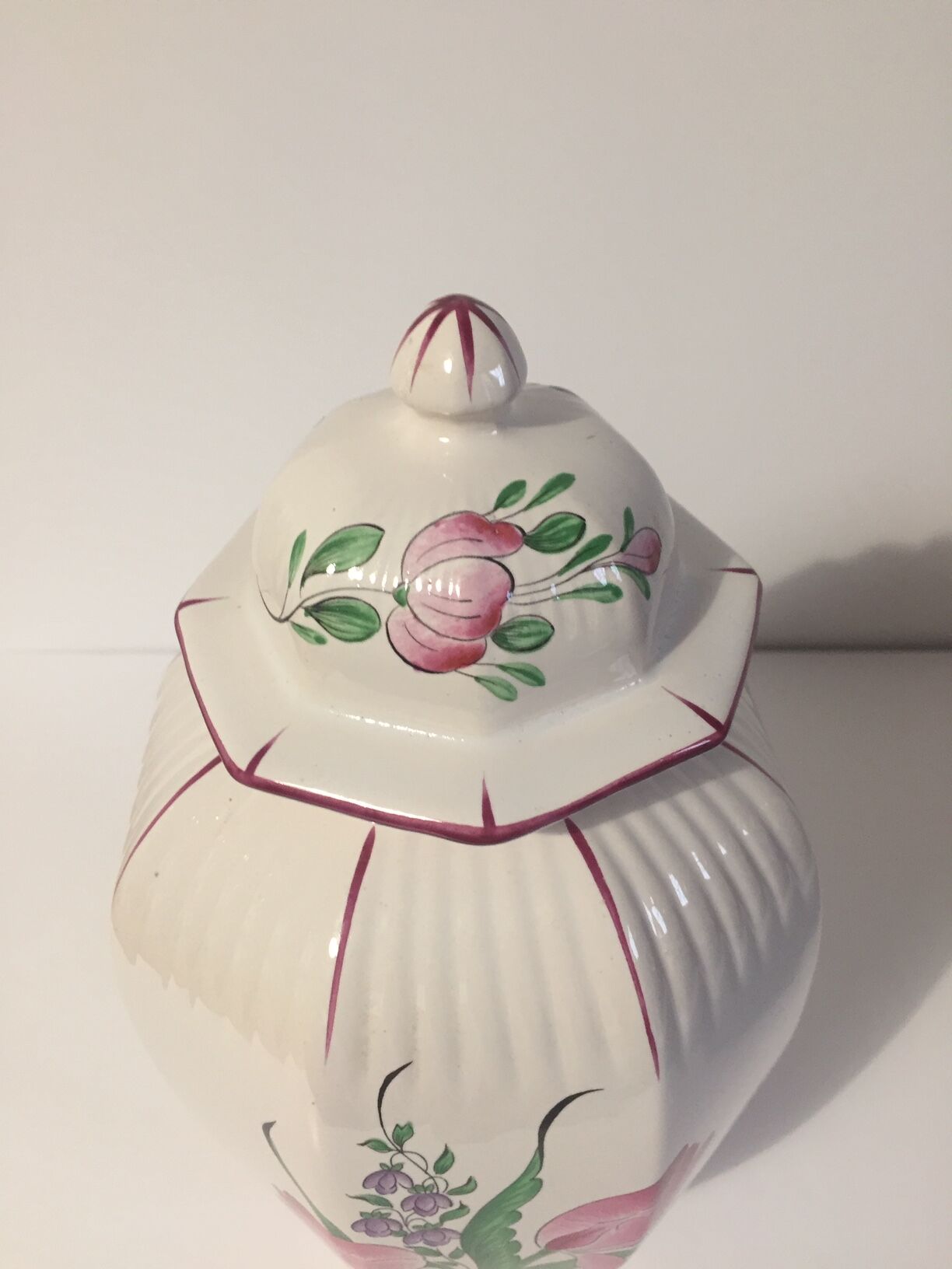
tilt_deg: -40.7
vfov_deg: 61.7
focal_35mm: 29
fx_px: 1063
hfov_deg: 48.2
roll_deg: +0.7
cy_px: 634
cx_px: 476
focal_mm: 4.15
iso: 125
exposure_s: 1/33
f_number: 2.2
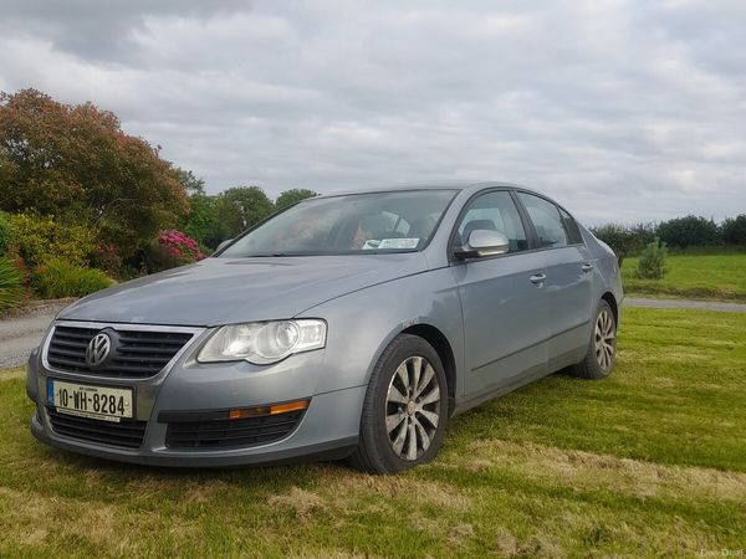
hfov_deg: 69.4
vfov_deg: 54.9
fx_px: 539
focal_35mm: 25
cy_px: 280
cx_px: 373
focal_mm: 4.6
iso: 20
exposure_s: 1/275
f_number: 2
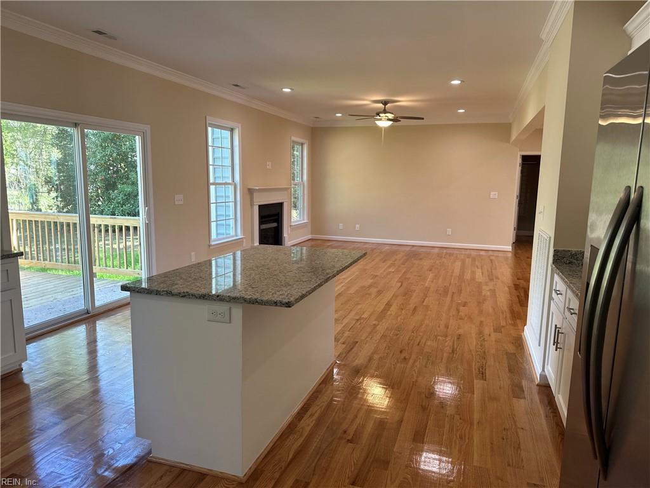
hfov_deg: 71.6
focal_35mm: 24
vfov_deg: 56.8
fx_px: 451
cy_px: 244
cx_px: 325
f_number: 1.78
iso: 125
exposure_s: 1/120
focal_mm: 6.86
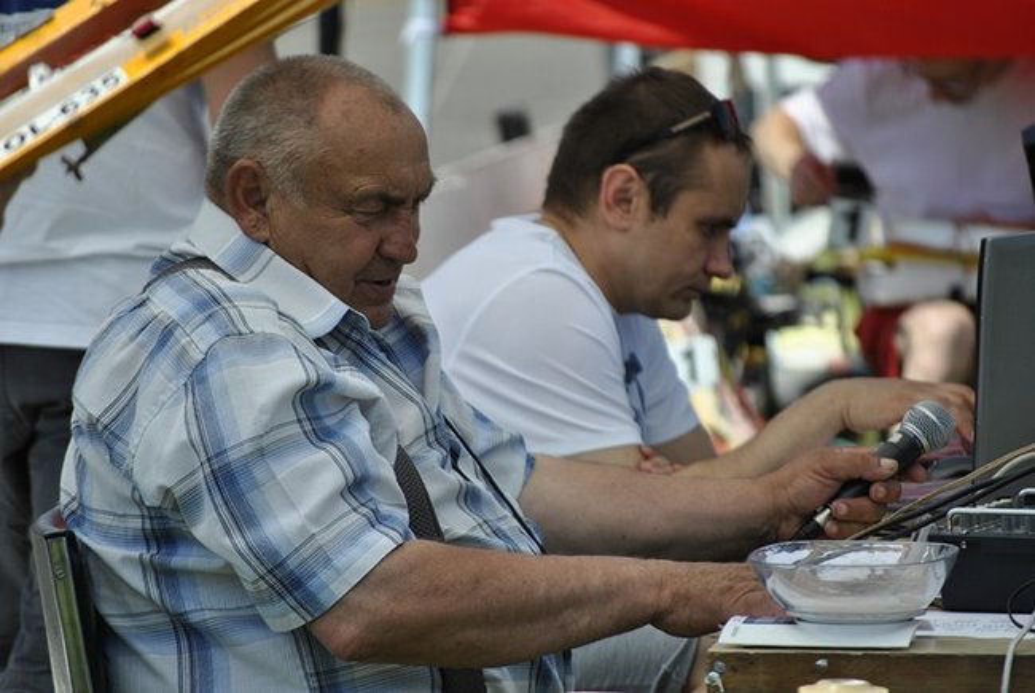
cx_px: 518
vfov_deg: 4.6
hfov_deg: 6.9
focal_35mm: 300
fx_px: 8635
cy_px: 346
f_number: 5.6
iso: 200
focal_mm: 200
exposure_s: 1/800
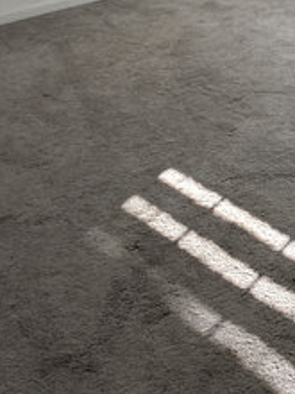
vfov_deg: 26.7
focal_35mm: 59
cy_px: -140
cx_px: 294
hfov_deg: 23.8
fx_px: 670
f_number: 1.7
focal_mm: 2.02
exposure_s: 1/92.3
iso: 47
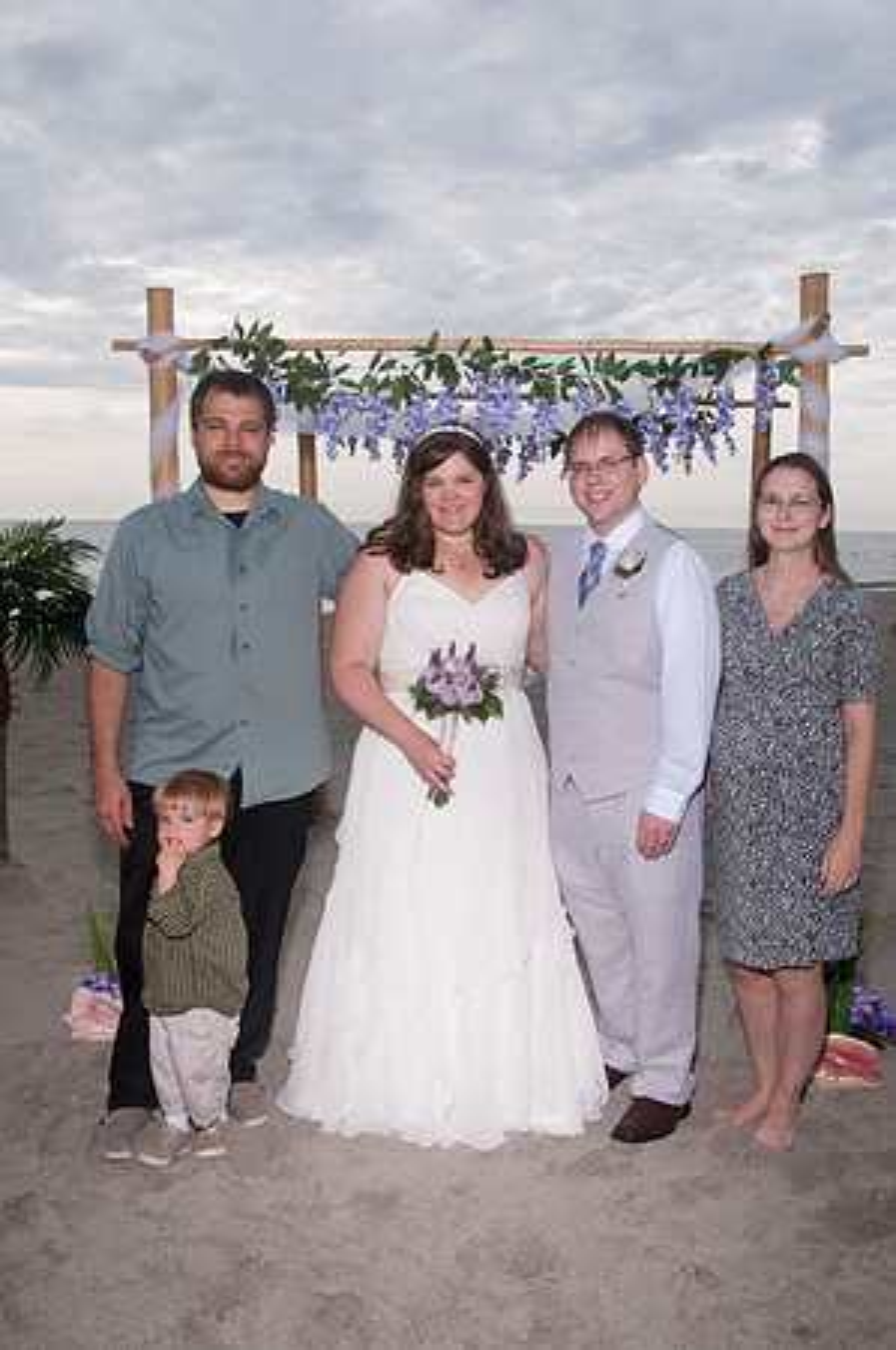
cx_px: 448
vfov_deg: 57.3
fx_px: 1235
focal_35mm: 33
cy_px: 675
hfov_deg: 39.9
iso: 100
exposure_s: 1/250
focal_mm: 22
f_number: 9
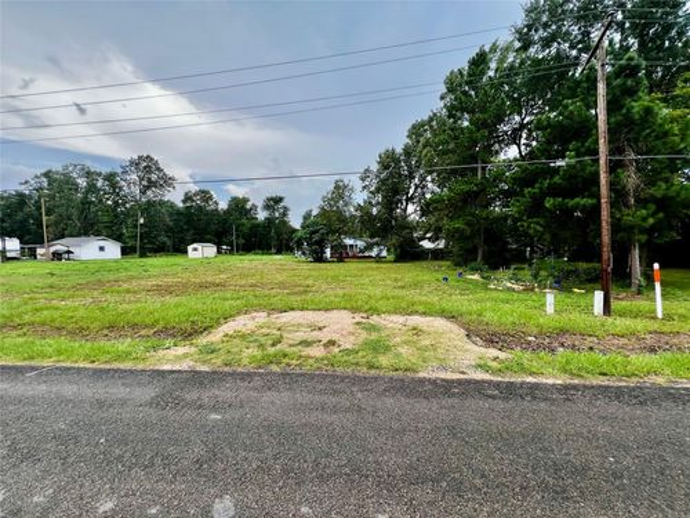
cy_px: 259
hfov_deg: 106.2
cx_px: 345
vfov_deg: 89.9
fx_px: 259
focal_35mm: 13
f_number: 1.8
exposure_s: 1/346
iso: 32
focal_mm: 1.57
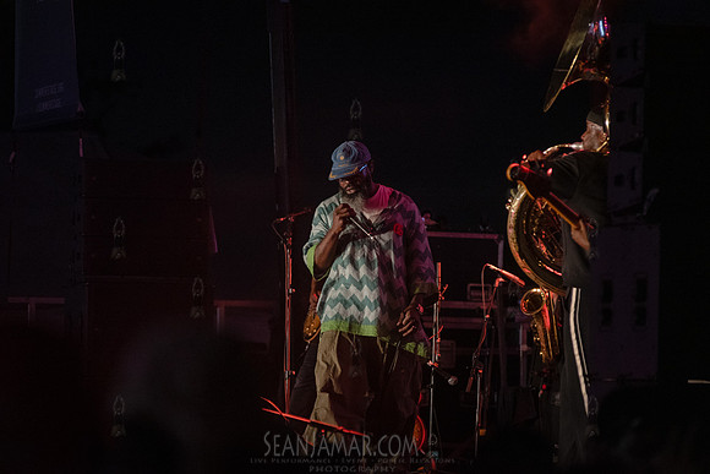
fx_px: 3945
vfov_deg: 6.9
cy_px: 237
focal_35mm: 200
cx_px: 355
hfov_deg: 10.3
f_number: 4
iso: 6400
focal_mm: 200
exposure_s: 1/320
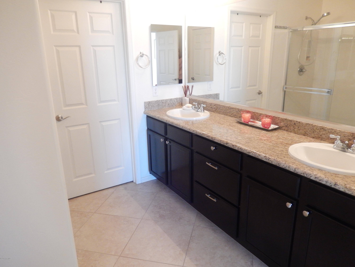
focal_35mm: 25
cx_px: 178
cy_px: 134
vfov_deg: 54.9
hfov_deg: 69.4
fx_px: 256
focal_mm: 4.5
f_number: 3.4
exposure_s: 1/25
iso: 400
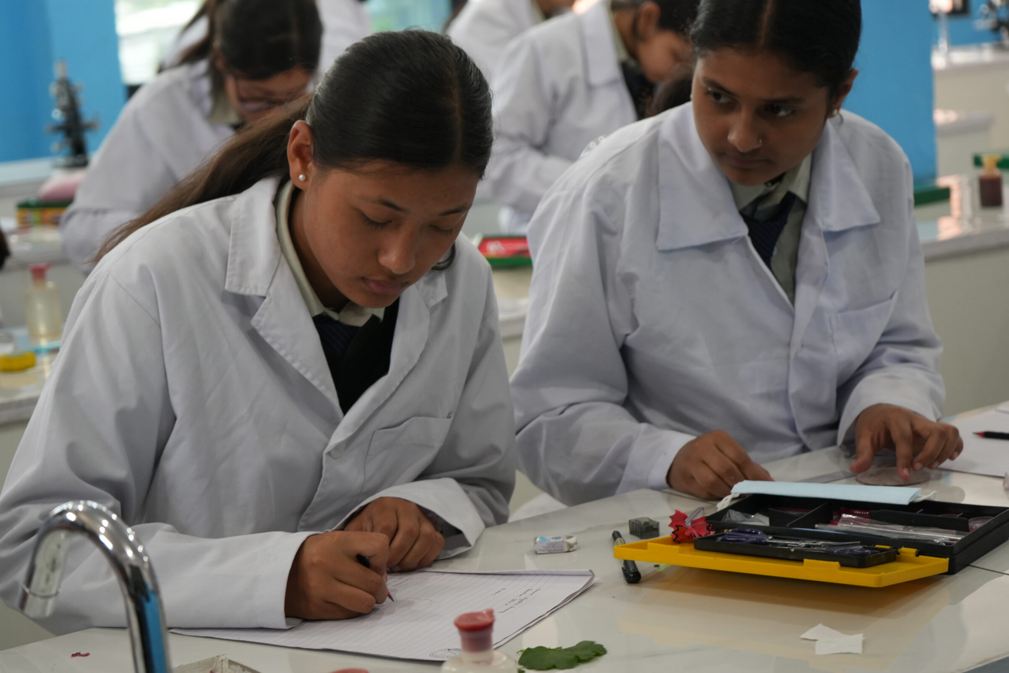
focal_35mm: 75
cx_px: 509
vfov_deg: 18.2
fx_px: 2102
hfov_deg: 27.0
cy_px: 317
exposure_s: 1/80
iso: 1250
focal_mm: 70
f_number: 5.6
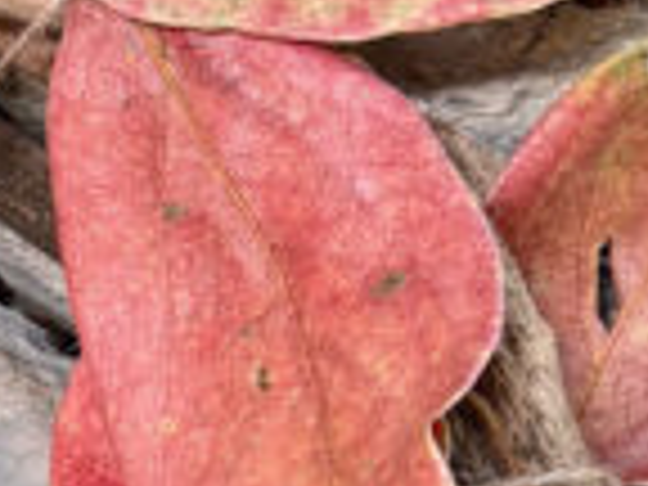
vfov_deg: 10.3
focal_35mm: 131
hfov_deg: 13.3
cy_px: 1001
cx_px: -592
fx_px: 2452
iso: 64
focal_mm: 5.96
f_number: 1.6
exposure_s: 1/121
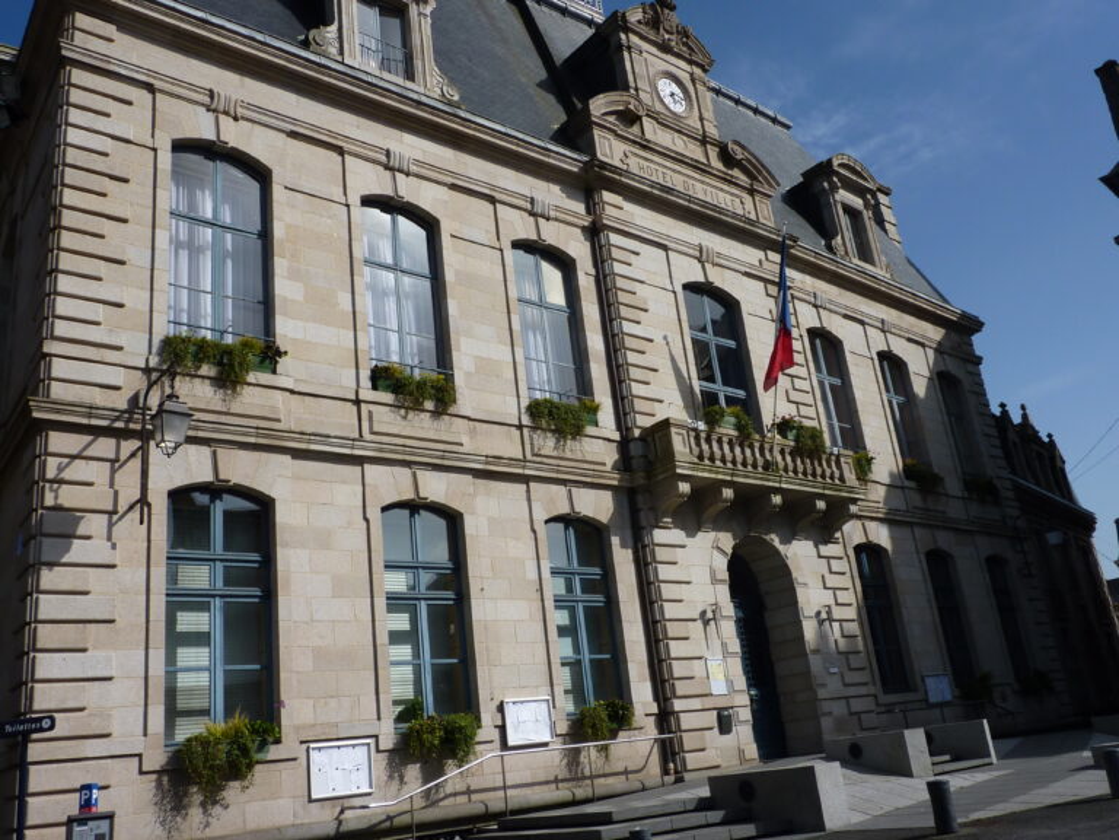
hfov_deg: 60.0
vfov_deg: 46.8
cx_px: 560
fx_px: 970
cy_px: 420
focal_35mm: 30
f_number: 5.6
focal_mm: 5
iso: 80
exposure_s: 1/640
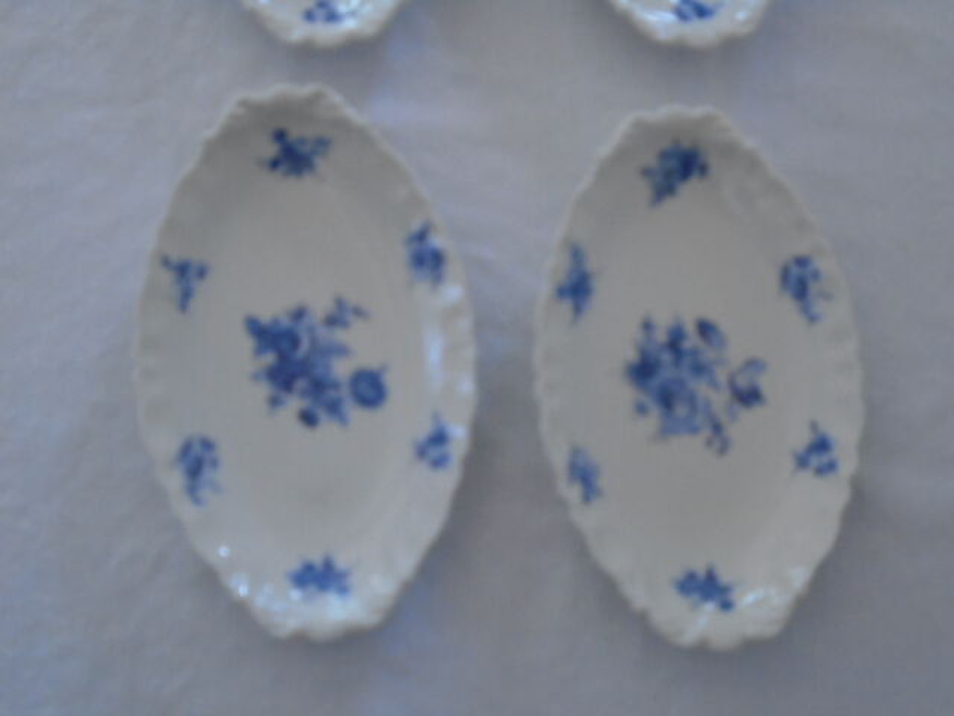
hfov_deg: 38.9
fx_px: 1350
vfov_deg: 29.7
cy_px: 358
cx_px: 477
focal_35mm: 49
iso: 640
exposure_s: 1/125
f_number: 4.5
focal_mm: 8.7
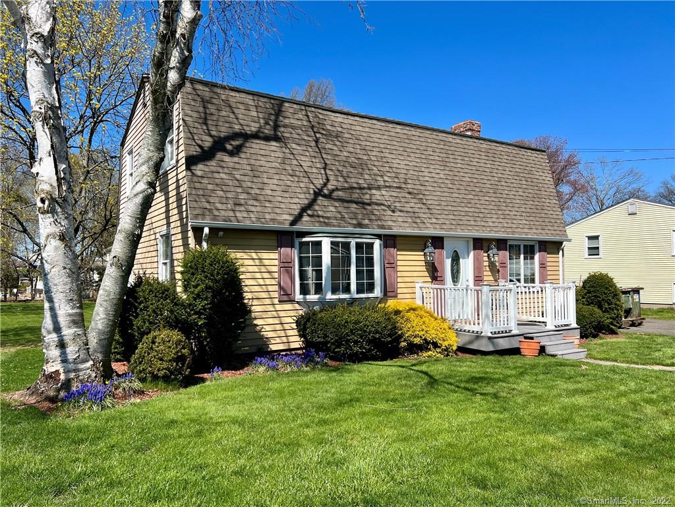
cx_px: 338
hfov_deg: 67.3
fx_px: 507
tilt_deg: +0.8
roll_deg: +1.2
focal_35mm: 26
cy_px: 254
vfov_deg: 53.1
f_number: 1.5
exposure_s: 1/3460
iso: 50
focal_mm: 5.7
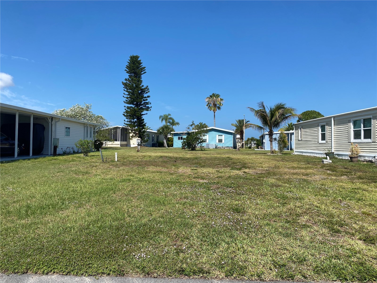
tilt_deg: -0.1
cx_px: 188
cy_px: 142
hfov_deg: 67.3
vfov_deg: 53.1
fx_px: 283
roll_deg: +0.2
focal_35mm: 26
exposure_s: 1/3300
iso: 32
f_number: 1.8
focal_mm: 4.25
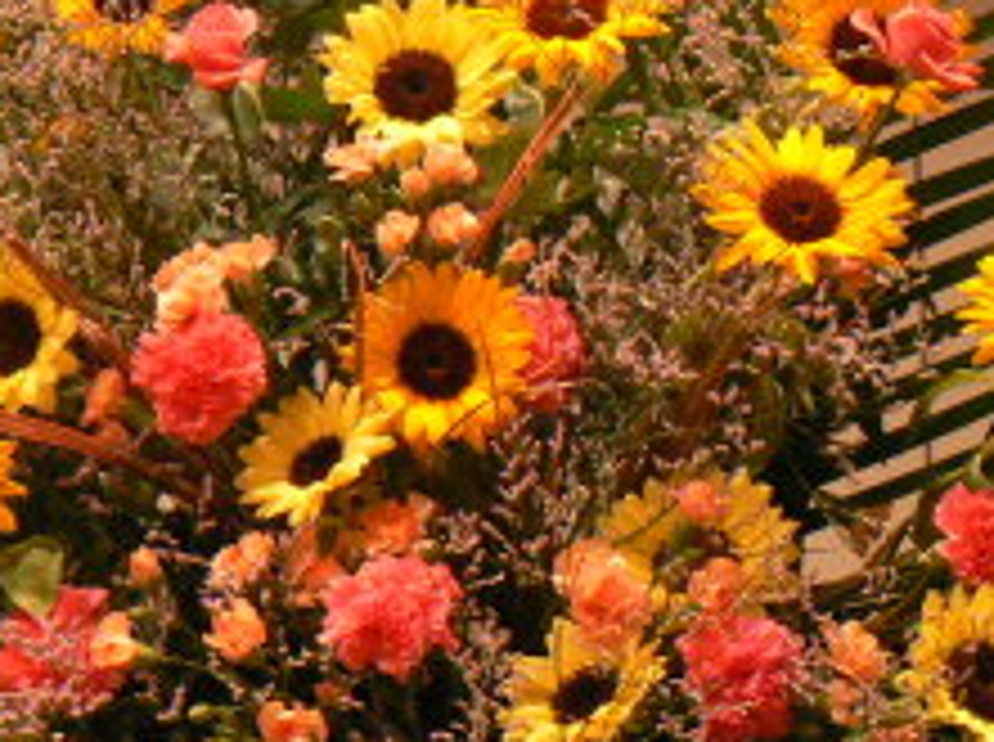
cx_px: 301
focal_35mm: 222
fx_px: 6364
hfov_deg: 8.9
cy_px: 418
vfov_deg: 6.7
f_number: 3.2
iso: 200
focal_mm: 16.5
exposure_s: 1/13
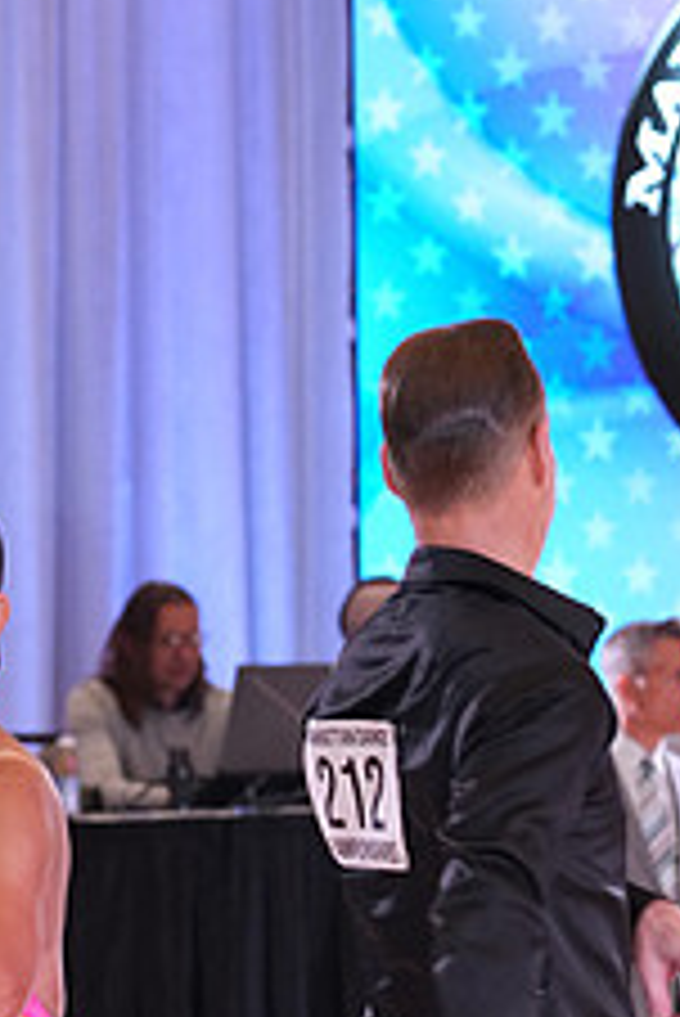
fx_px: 7270
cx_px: 61
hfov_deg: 5.3
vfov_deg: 7.9
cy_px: 1233
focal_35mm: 257
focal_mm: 100
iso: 2000
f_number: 4.5
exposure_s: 1/200
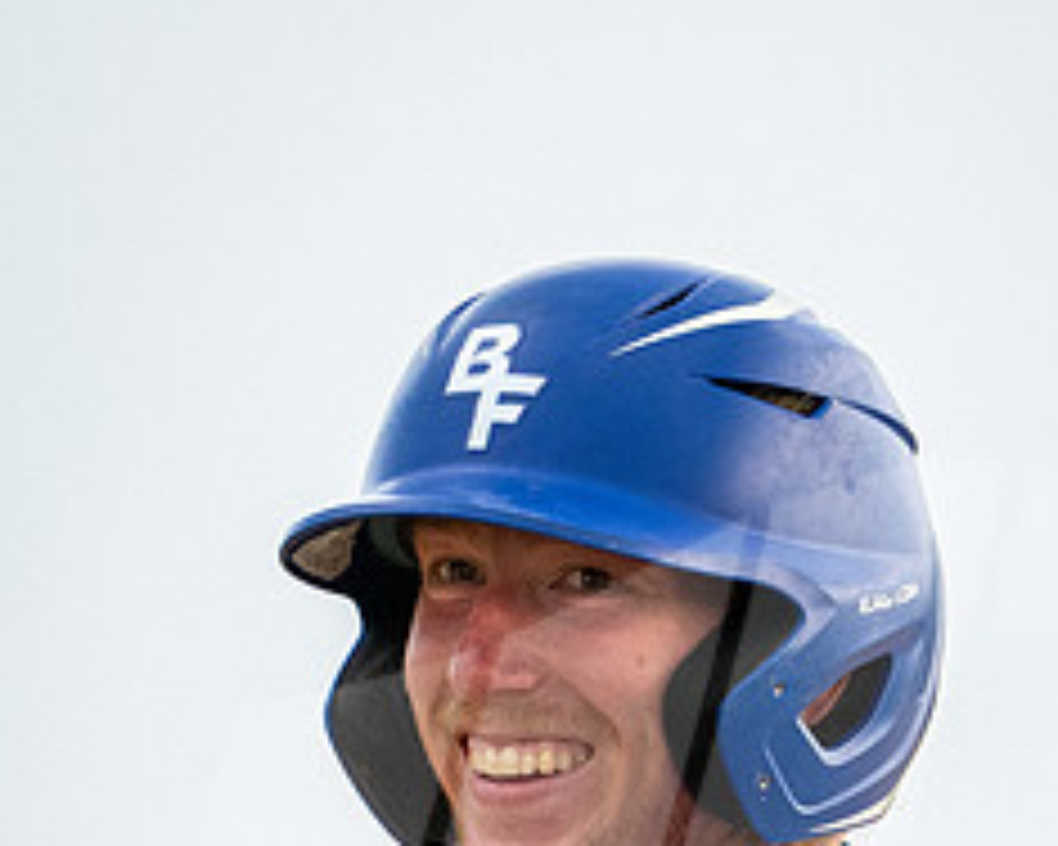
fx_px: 35978
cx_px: 520
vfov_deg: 1.3
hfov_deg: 1.7
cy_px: 909
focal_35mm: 1149
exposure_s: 1/1600
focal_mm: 400
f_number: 8
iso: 2500
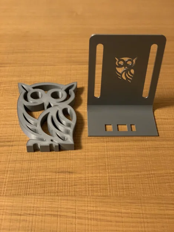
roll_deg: -2.0
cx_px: 87
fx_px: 348
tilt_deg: -44.7
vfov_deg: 36.8
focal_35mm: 52
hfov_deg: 28.0
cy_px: 116
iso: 640
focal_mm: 6
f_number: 2.4
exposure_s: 1/30
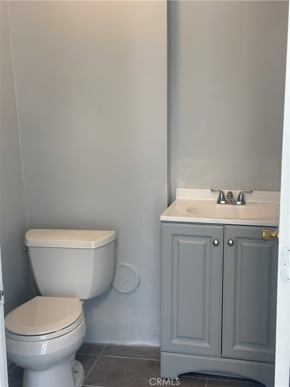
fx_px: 536
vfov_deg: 39.7
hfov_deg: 30.3
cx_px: 145
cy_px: 194
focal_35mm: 48
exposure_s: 1/120
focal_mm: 6.86
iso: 100
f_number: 1.78
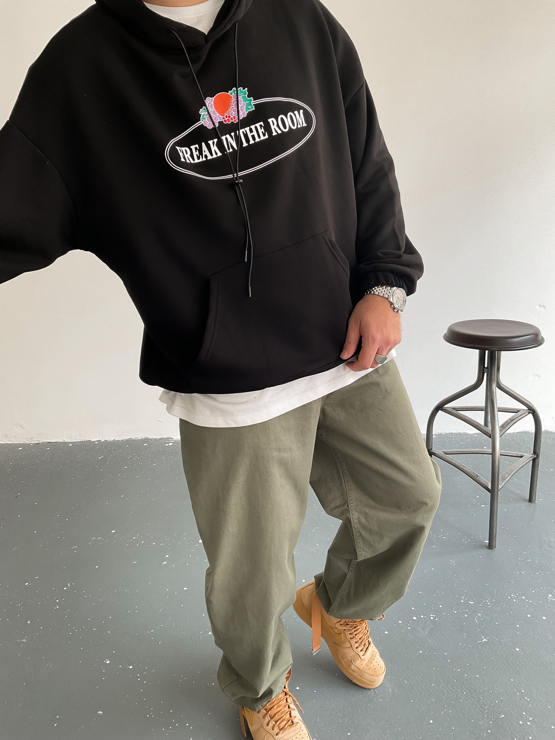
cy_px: 370
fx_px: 620
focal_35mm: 29
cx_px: 278
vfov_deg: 61.7
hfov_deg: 48.2
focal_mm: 3
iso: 64
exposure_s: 1/120
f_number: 1.8
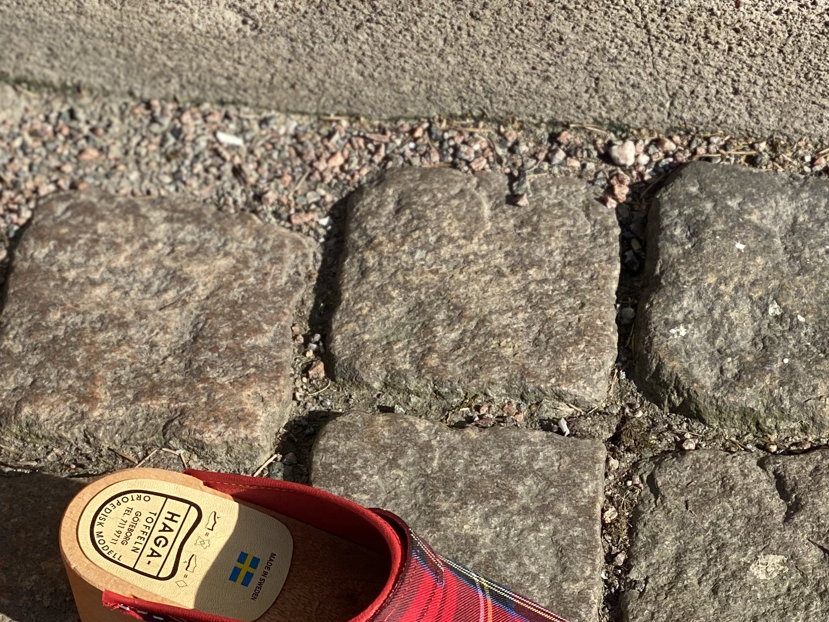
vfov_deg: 11.5
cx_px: 251
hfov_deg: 15.4
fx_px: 3066
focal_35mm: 128
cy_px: 494
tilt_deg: -53.1
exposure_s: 1/959
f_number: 2
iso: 20
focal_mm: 6
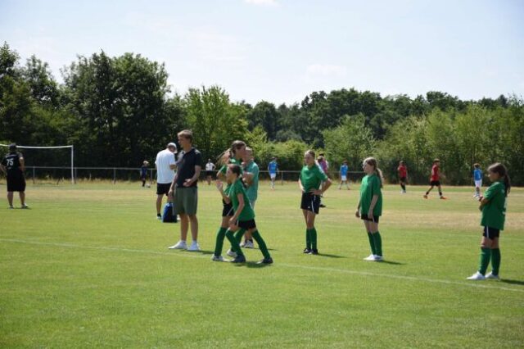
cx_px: 262
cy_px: 174
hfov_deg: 20.6
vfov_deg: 13.8
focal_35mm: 99
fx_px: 1440
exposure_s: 1/640
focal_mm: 66
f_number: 5
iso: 125
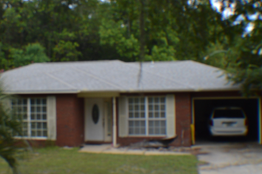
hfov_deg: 31.7
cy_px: 72
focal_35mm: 63
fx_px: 458
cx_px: 89
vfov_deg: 21.5
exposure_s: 1/800
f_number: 4.5
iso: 400
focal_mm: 30
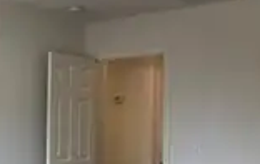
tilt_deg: +3.0
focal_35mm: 76
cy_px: 122
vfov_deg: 17.1
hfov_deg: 24.6
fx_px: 539
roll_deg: -1.7
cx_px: -52
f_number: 1.8
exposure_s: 1/120
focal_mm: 3.99
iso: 40
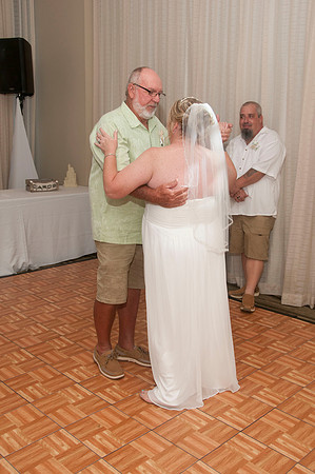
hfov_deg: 36.8
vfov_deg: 53.2
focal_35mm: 36
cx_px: 158
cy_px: 237
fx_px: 474
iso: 400
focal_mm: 24
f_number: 5.6
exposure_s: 1/250
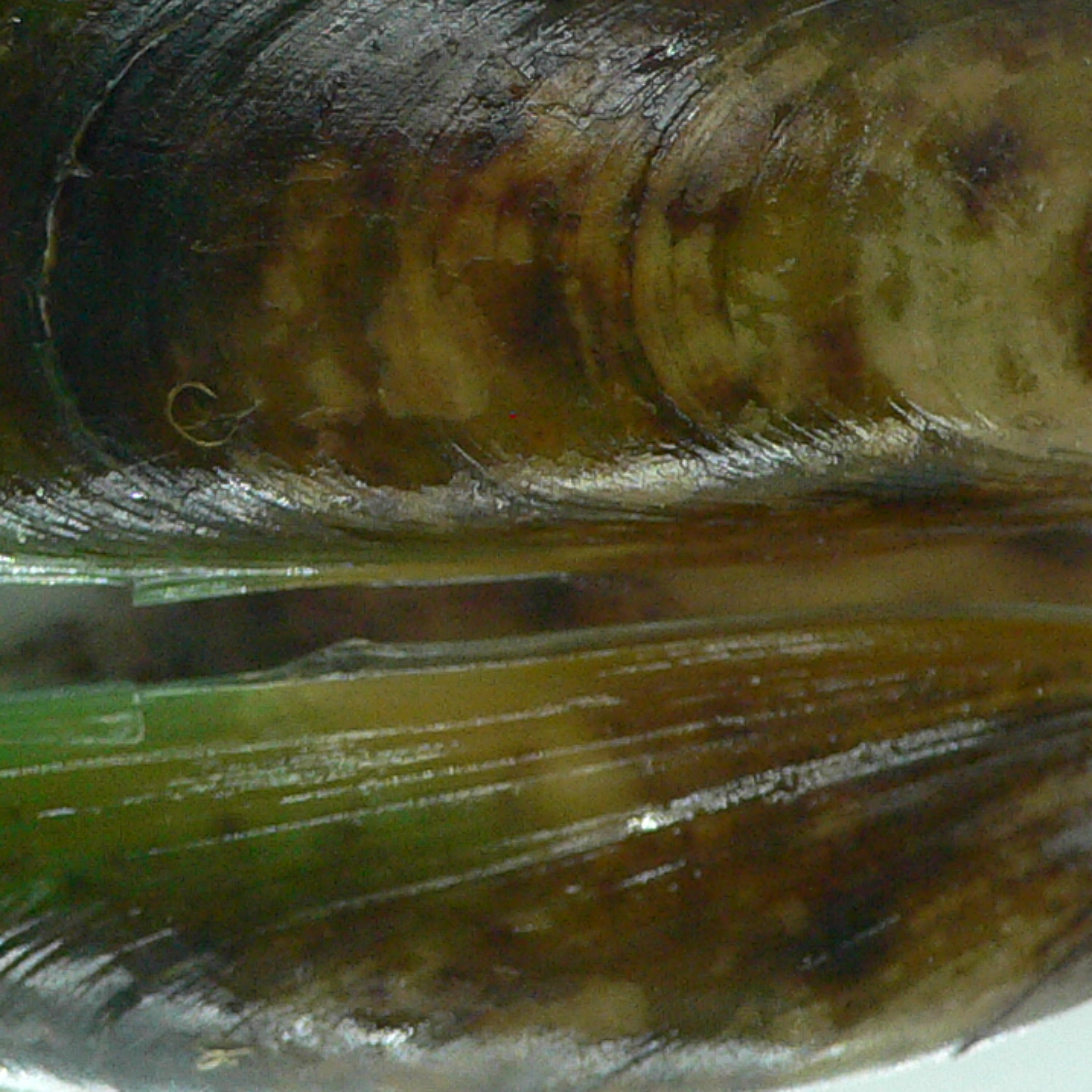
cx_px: 341
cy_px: 189
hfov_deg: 19.9
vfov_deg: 19.7
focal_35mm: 87
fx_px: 3105
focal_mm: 4.6
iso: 150
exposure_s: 1/60
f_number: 2.8
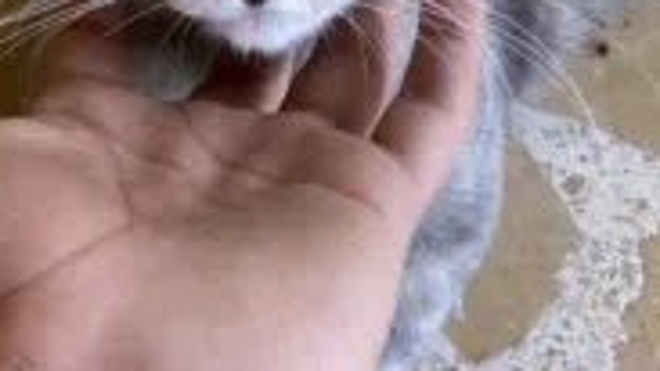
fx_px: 1085
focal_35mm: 62
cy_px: -133
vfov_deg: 17.9
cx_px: 126
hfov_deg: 32.8
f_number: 1.8
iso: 80
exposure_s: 1/121
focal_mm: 4.25
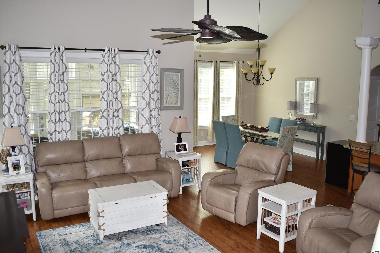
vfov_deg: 40.0
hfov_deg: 57.2
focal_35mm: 33
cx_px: 190
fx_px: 348
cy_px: 126
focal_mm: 22
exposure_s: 1/125
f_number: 3.8
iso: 450
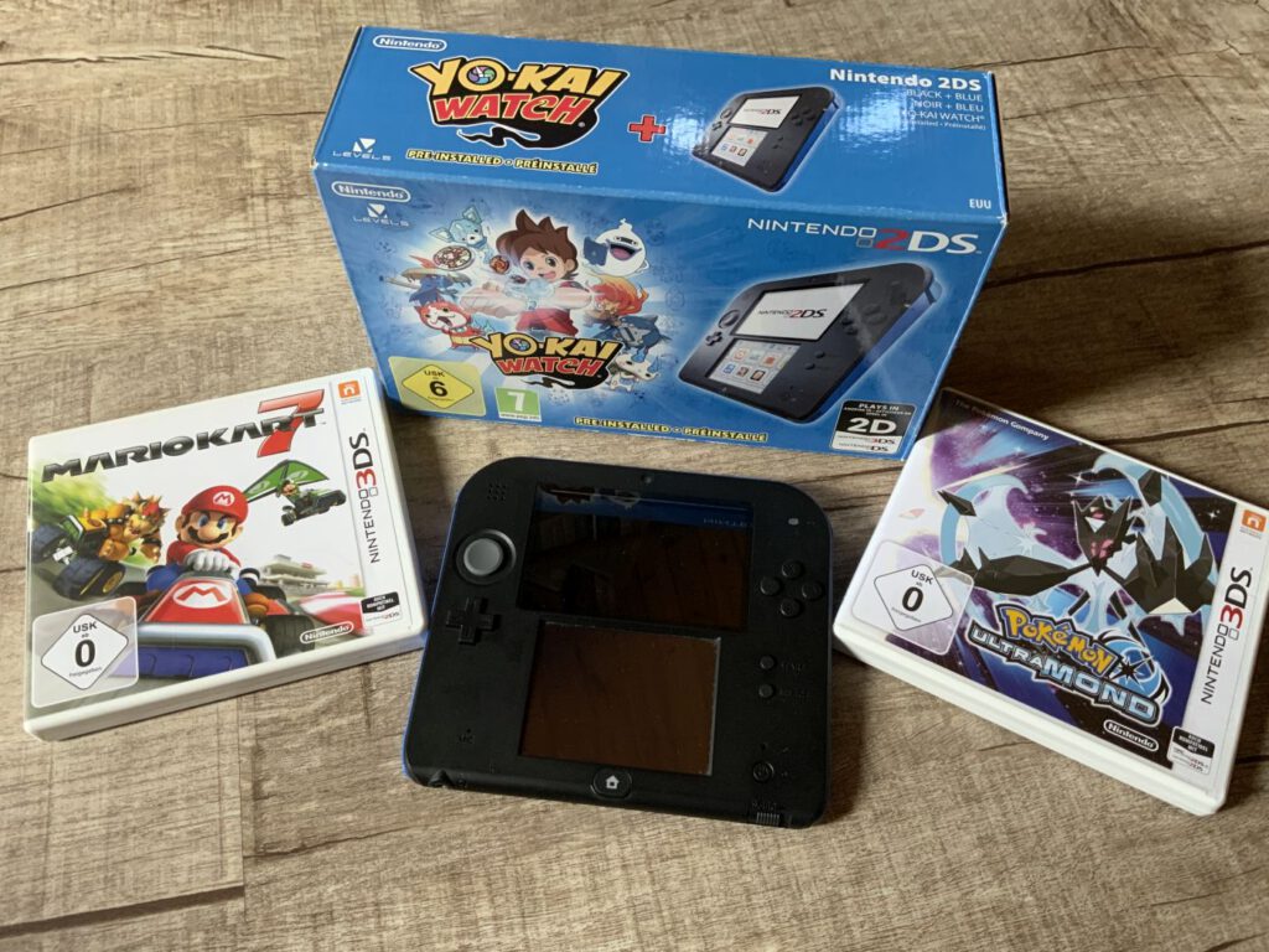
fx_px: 1063
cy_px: 476
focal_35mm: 29
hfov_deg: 61.7
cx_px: 634
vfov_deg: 48.2
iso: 125
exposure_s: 1/60
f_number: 1.8
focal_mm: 3
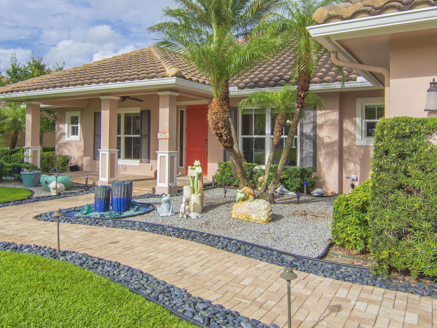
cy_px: 129
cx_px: 219
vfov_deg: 49.4
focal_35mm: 28
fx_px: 353
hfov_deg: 63.4
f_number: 8
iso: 200
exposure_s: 1/500
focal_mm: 11
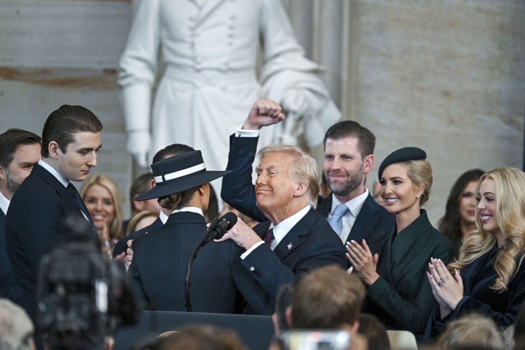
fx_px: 5833
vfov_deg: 3.4
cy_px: 175
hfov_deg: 5.2
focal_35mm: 400
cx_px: 262
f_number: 5.6
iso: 3200
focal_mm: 400
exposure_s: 1/250
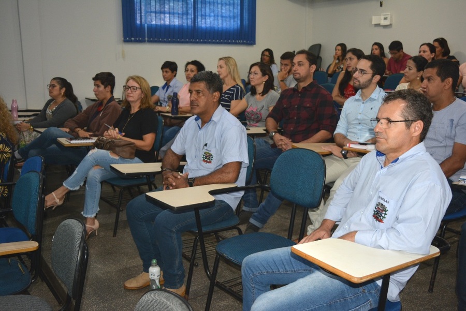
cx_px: 233
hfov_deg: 55.1
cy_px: 156
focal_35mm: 34
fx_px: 447
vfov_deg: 38.4
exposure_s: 1/60
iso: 640
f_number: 3.8
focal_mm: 23
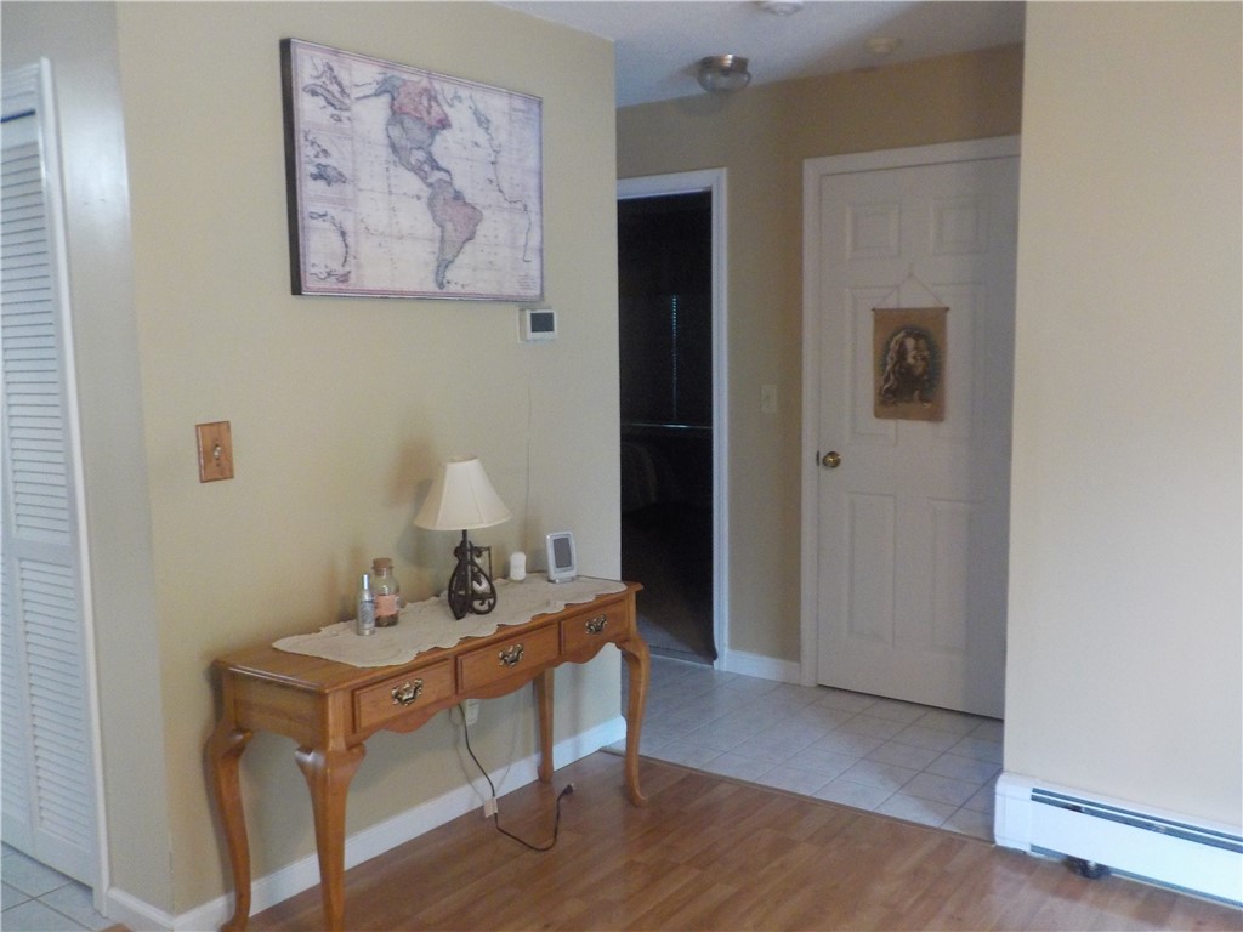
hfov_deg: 60.0
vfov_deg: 46.8
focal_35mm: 30
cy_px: 466
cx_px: 622
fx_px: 1077
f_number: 3.3
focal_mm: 4.1
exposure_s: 1/15
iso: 400
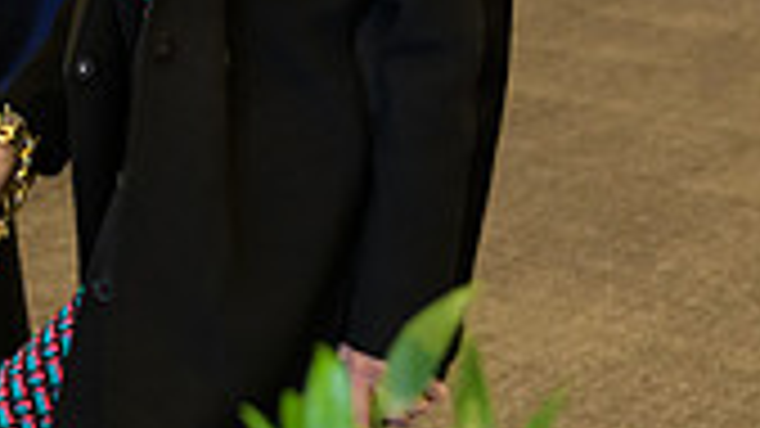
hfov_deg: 16.9
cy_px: -363
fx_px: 2539
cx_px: 162
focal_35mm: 126
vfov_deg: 9.2
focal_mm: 35
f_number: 3.2
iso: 1600
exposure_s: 1/125
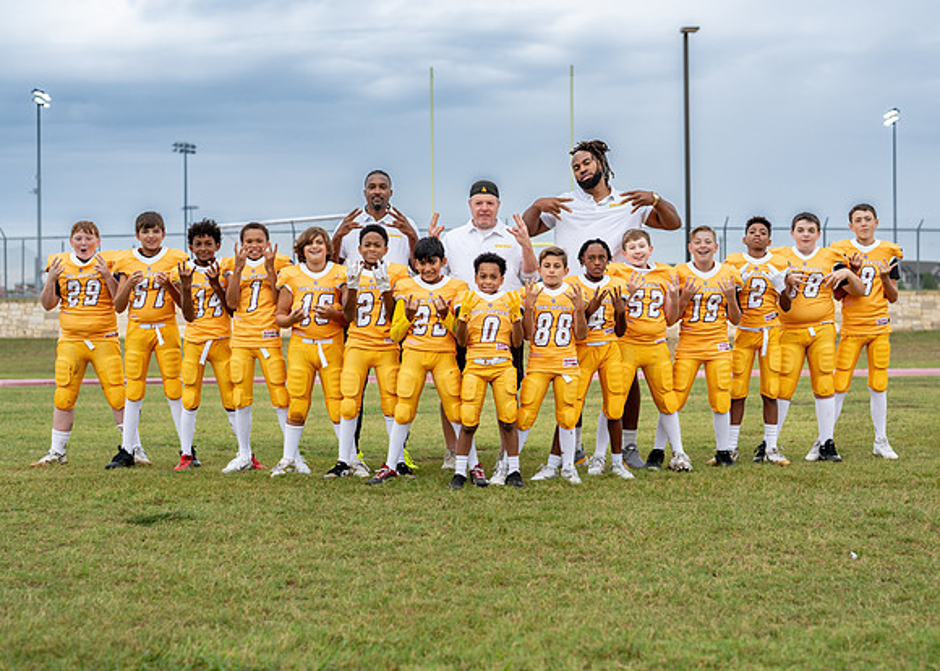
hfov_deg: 32.6
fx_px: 1604
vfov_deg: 23.6
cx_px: 512
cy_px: 324
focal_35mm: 60
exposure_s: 1/1000
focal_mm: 50
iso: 320
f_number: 2.2
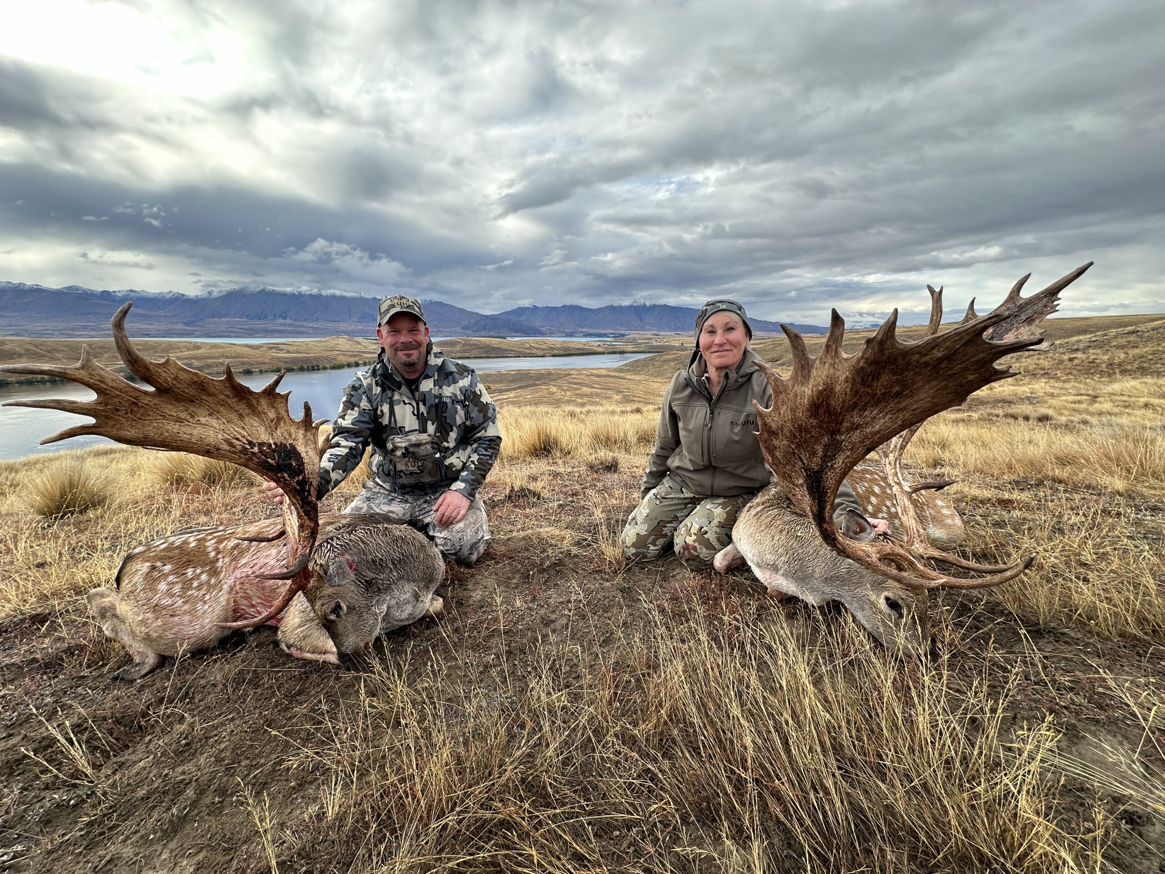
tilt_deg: -10.6
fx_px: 471
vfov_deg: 85.7
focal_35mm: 14
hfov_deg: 102.1
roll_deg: +0.1
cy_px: 437
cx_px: 582
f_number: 2.2
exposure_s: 1/535
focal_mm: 2.22
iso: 40
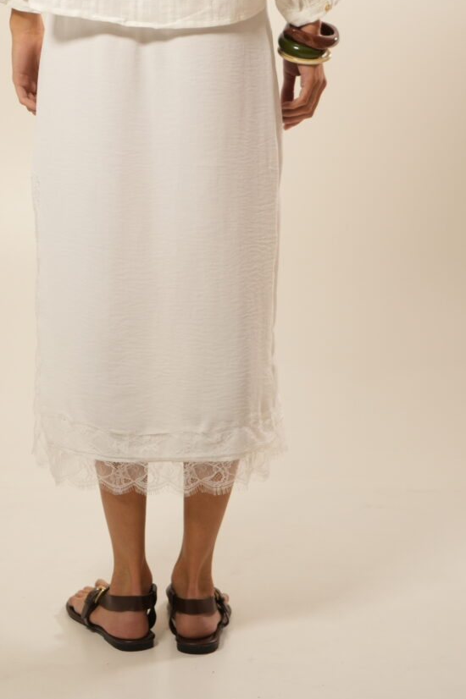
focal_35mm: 109
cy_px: -3
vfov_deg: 18.3
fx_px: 2118
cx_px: 142
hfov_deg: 12.5
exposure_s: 1/125
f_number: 2.8
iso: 640
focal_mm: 50
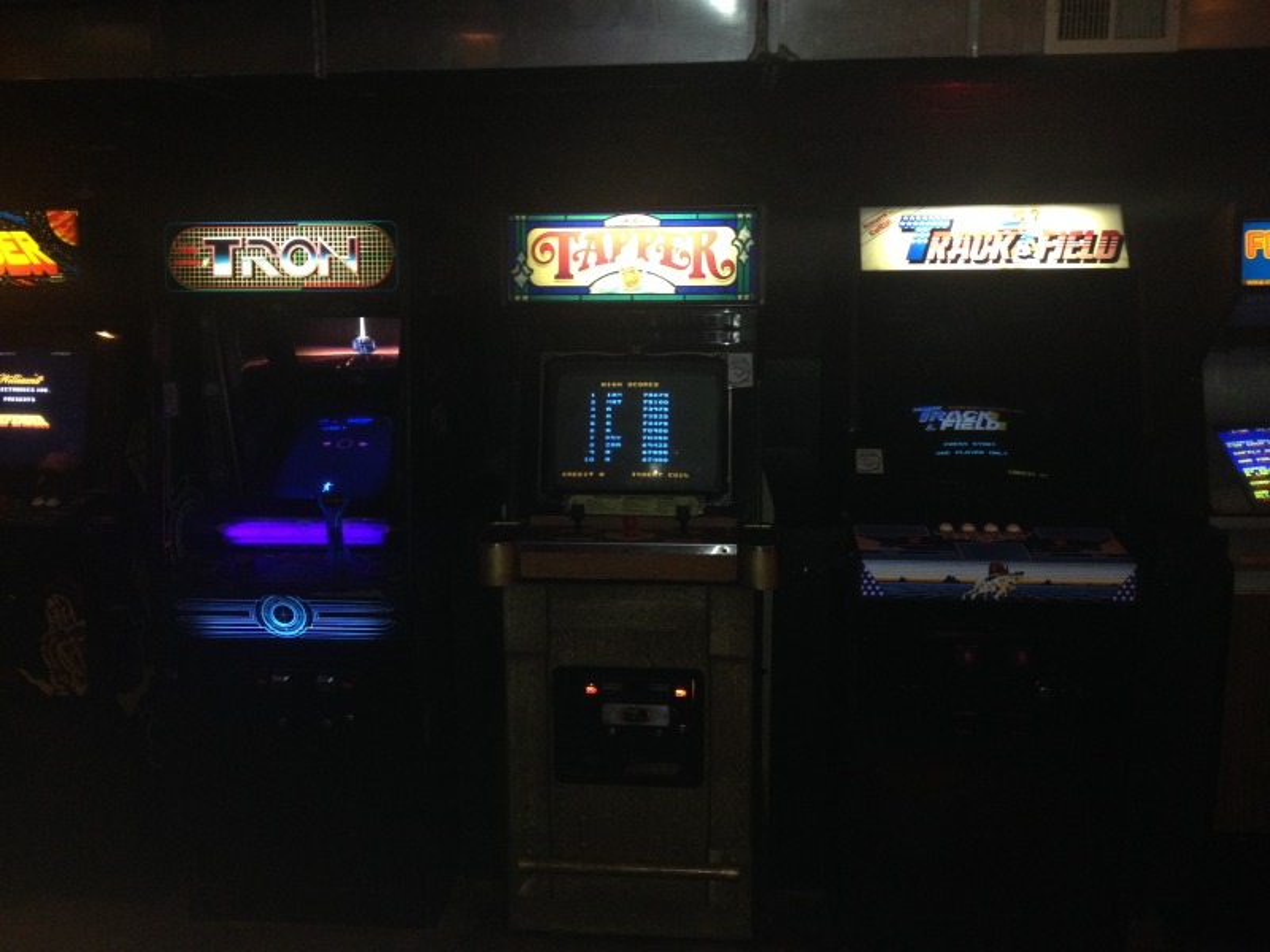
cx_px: 635
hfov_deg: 52.6
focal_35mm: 35
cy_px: 476
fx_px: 1284
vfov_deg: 40.7
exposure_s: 1/16
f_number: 2.4
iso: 250
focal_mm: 4.28
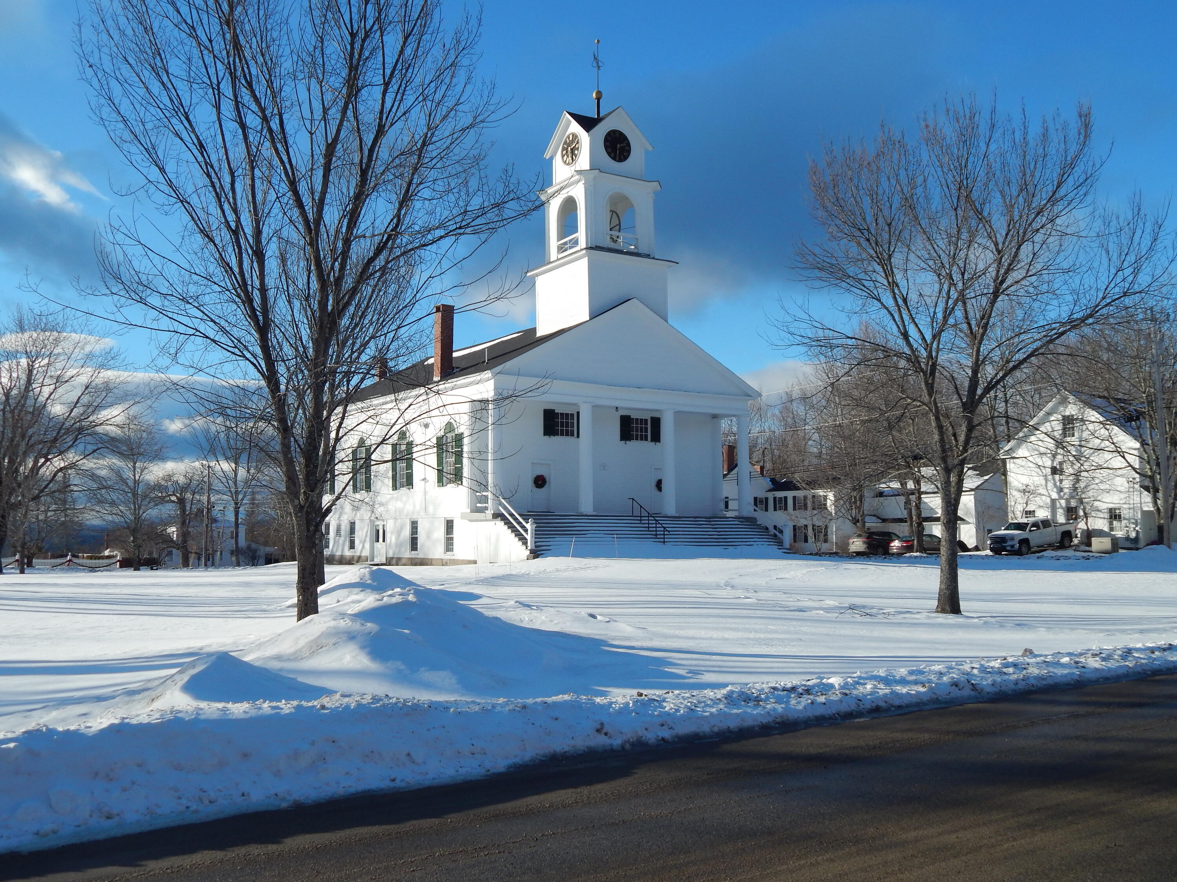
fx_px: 1190
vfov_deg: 40.7
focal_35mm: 35
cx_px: 588
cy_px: 441
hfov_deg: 52.6
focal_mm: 6.1
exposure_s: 1/400
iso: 125
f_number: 6.7
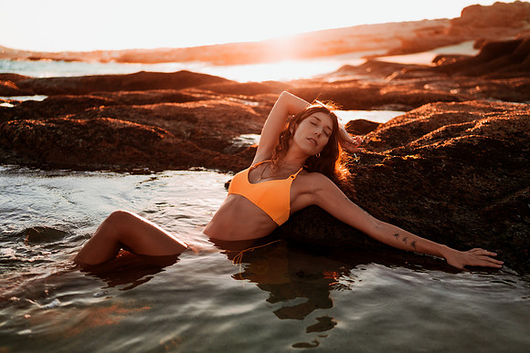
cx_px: 265
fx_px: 515
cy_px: 176
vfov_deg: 37.9
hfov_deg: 54.4
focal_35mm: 35
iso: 50
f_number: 1.8
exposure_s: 1/1250
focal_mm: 35
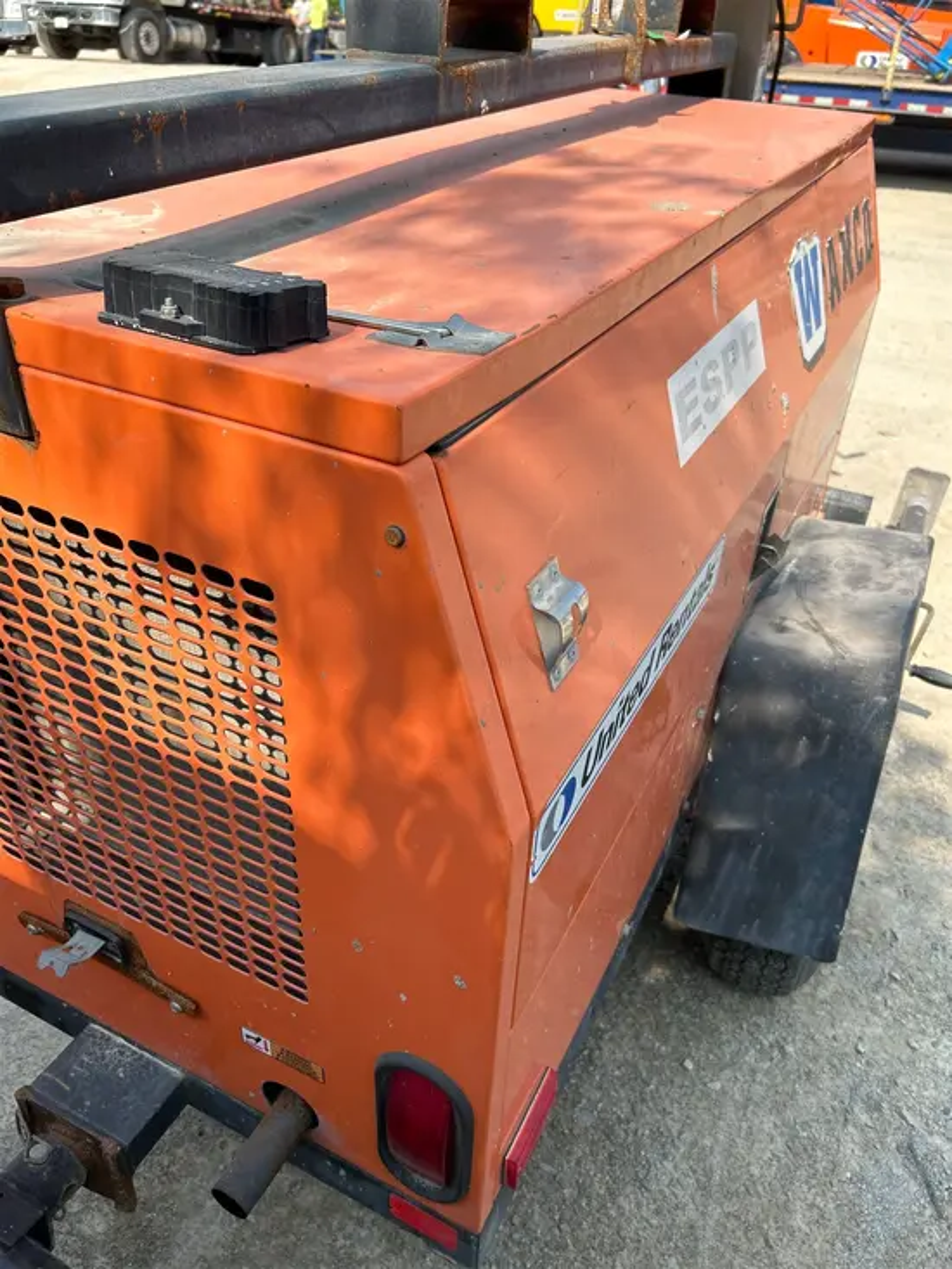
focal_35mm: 26
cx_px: 476
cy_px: 634
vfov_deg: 67.3
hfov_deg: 53.1
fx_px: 953
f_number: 1.5
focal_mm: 5.7
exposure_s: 1/2008
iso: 50
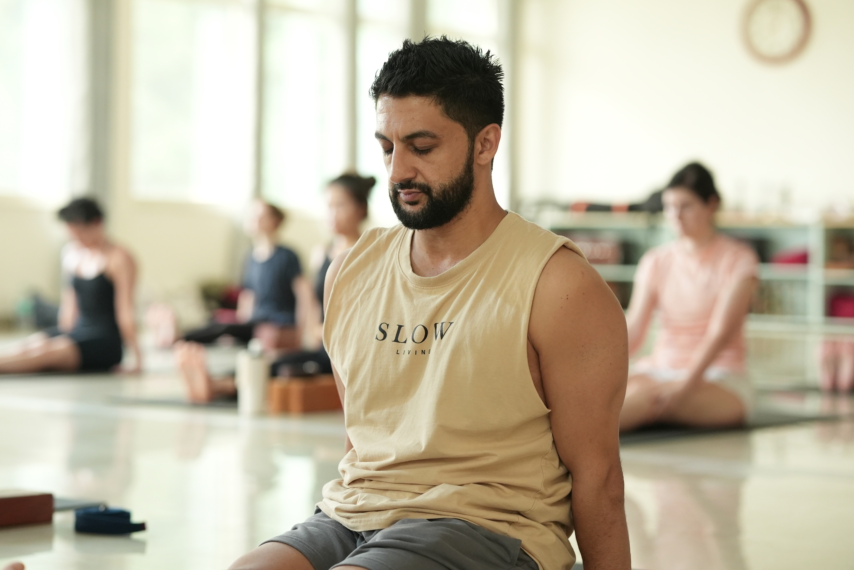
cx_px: 427
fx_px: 2017
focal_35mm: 85
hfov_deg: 23.9
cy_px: 285
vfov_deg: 16.1
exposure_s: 1/100
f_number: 2.8
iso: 3200
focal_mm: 85
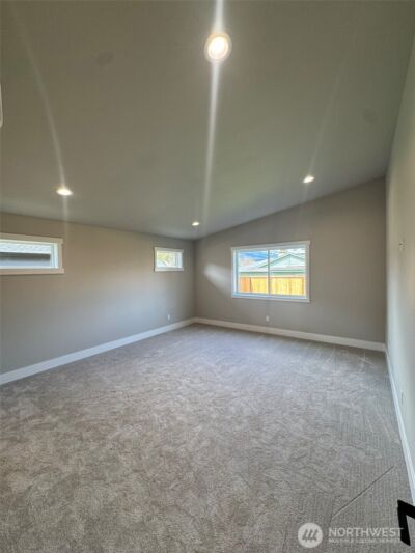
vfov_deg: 102.1
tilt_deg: +0.0
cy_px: 276
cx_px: 208
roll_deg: +0.9
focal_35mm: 14
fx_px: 224
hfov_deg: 85.7
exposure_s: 1/120
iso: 100
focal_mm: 2.22
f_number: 2.2
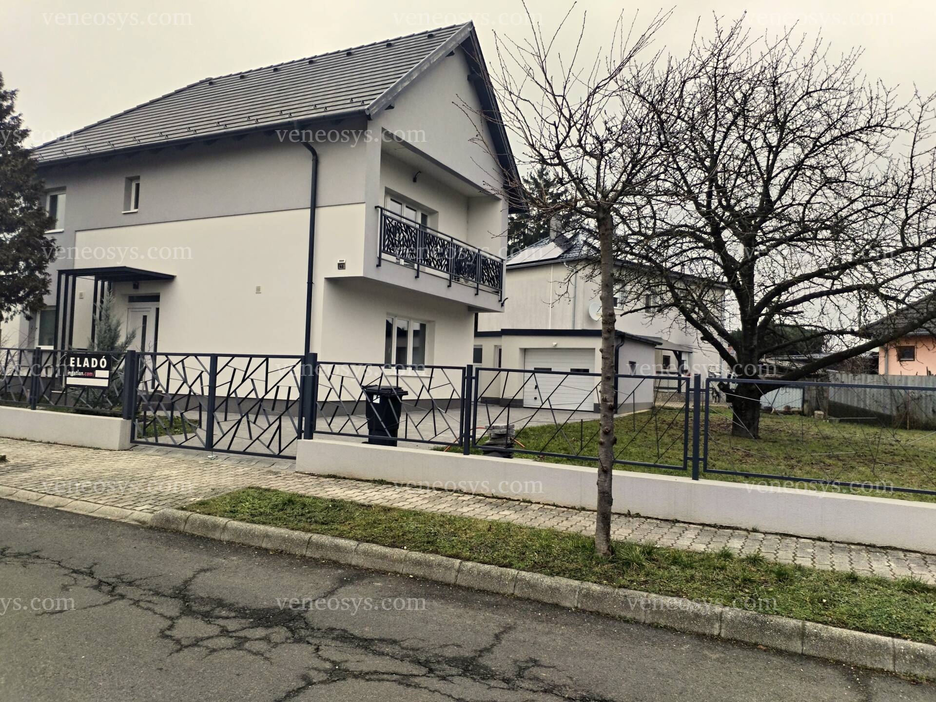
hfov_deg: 61.7
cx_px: 468
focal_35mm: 29
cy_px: 351
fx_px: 784
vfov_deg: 48.2
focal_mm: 4.75
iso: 100
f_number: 1.8
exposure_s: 1/462
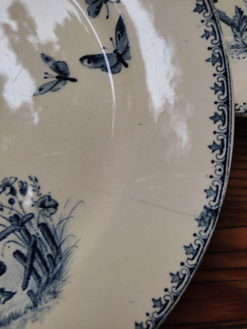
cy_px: 164
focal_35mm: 26
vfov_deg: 67.3
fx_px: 247
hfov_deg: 53.1
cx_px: 124
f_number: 1.79
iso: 248
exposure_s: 1/33
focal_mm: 4.74
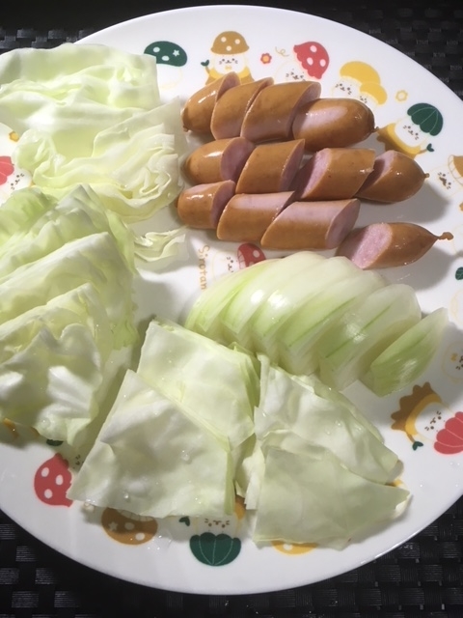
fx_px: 517
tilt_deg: -71.3
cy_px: 309
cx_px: 232
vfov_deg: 61.7
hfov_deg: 48.2
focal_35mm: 29
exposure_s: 1/30
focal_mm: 4.15
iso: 64
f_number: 2.2
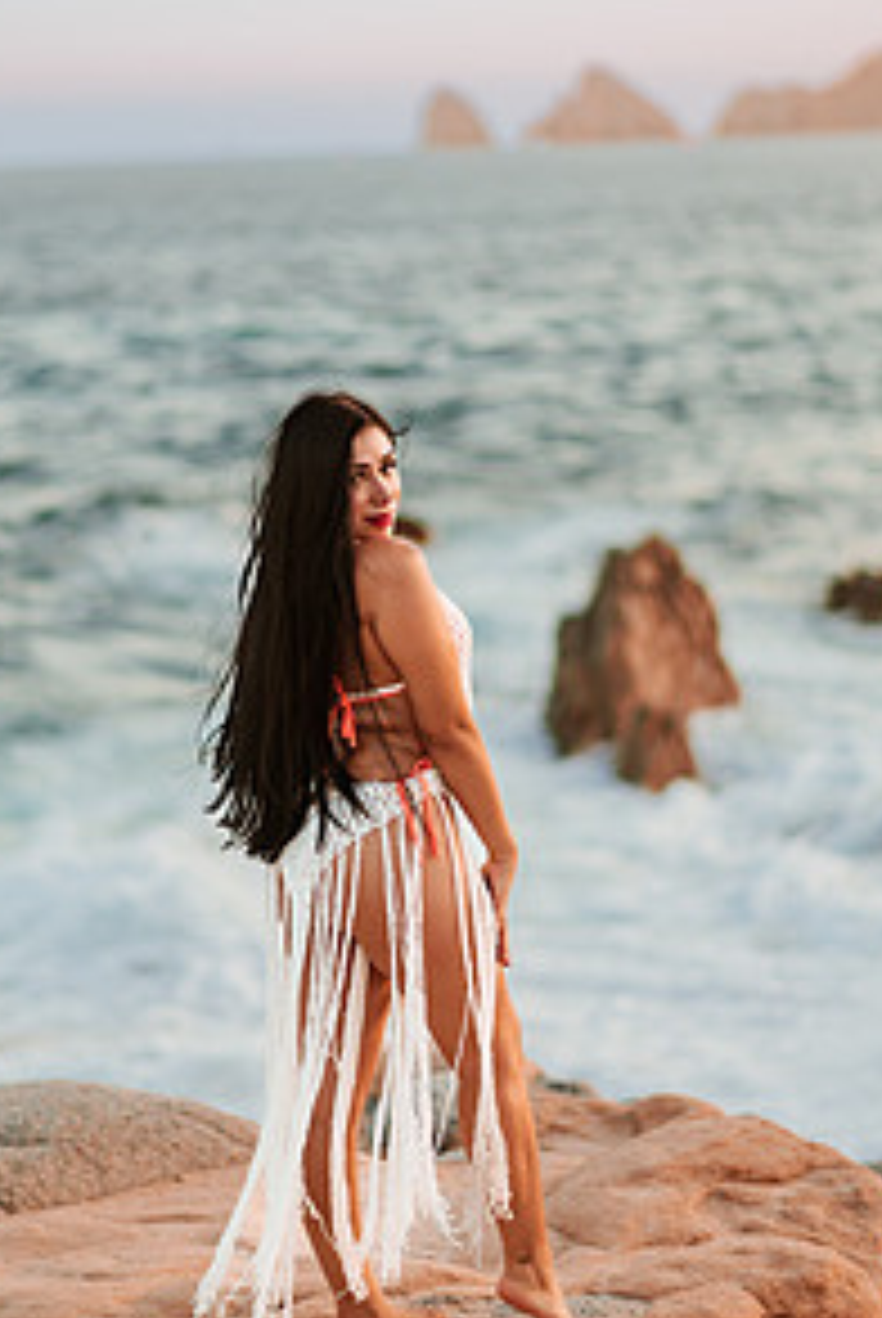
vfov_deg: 22.8
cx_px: 428
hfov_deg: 15.4
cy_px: 517
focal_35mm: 89
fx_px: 3263
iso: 100
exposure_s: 1/1000
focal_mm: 58
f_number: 1.4
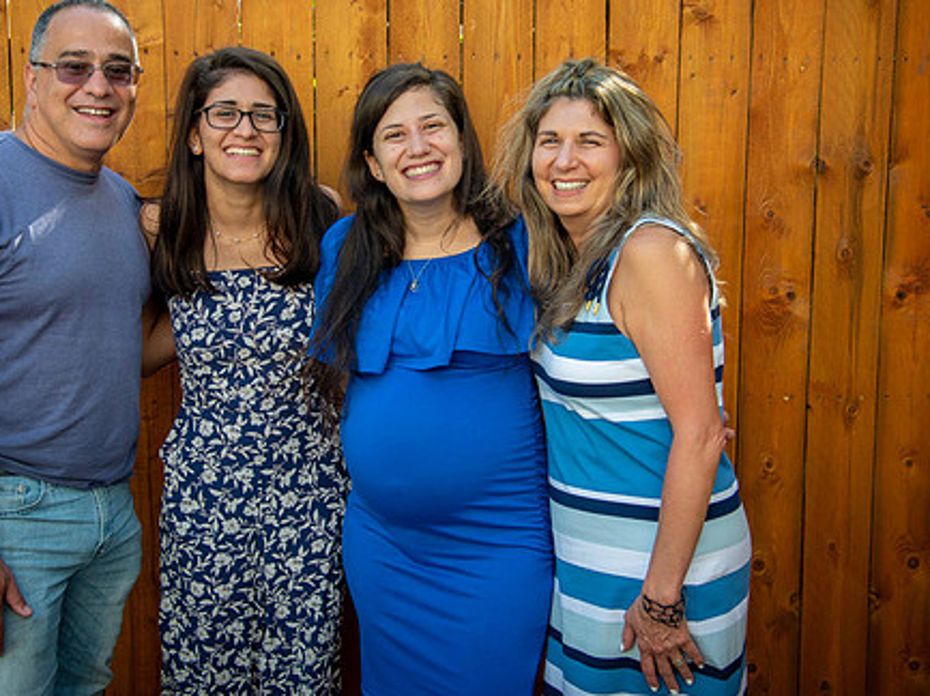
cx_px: 419
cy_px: 291
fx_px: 1315
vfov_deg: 29.6
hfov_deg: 38.9
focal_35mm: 49
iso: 125
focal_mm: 38
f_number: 4
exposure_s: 1/320
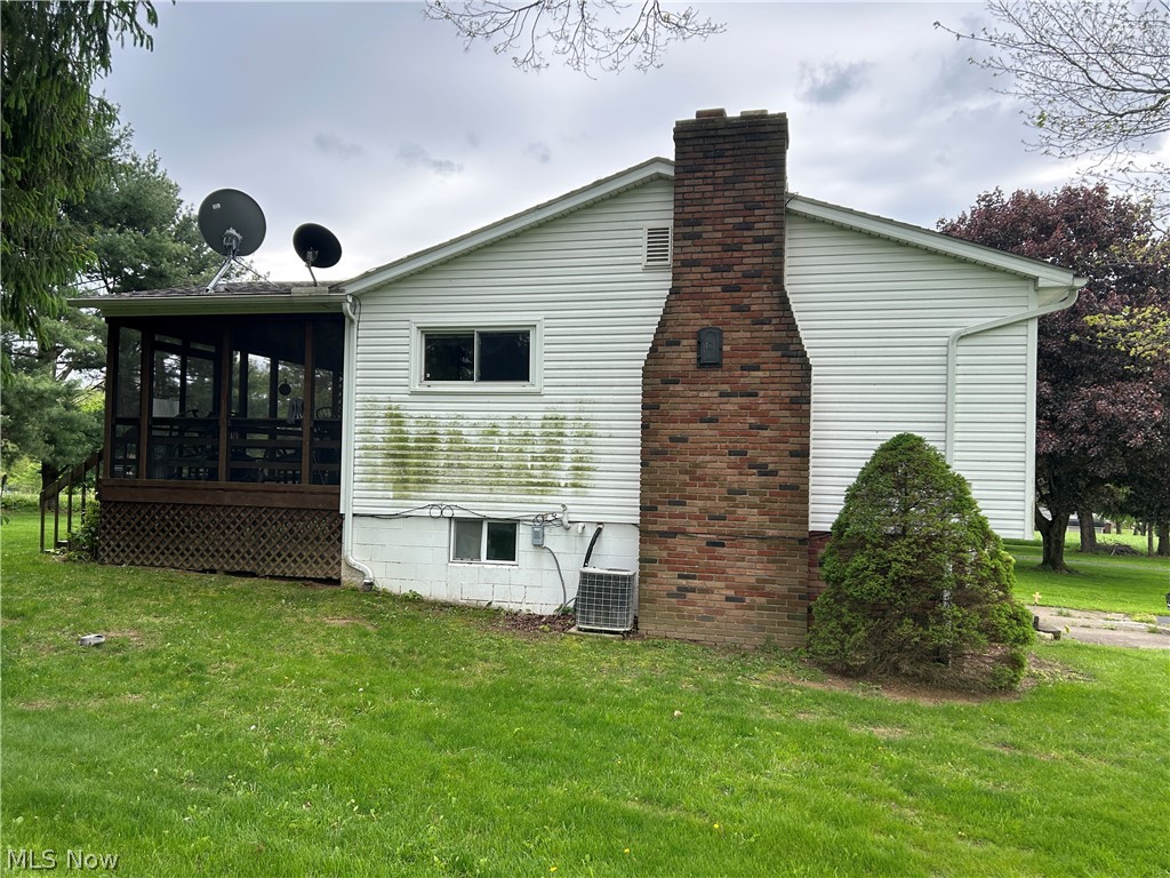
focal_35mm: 26
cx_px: 585
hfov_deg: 67.3
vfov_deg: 53.1
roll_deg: -1.5
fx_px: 879
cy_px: 439
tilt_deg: +1.5
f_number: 1.5
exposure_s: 1/902
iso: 50
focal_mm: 5.7
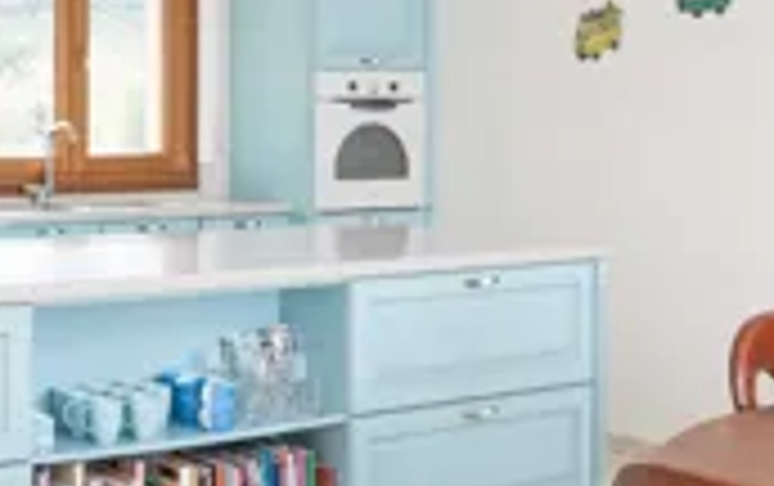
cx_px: 288
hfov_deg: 28.8
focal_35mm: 71
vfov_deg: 18.2
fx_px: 1500
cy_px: 88
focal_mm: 20
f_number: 5.6
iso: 500
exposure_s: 1/160
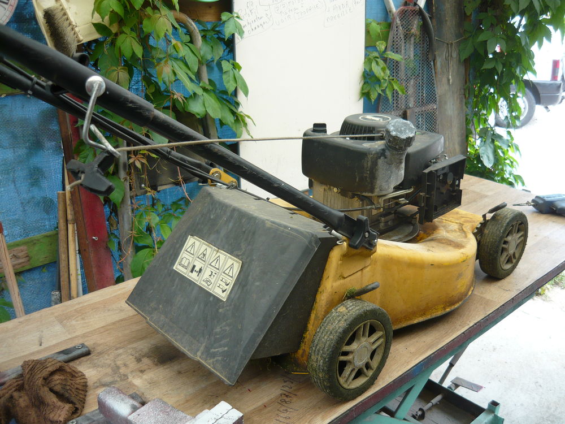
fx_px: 539
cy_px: 212
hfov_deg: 55.4
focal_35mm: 33
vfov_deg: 42.9
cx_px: 282
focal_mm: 5.5
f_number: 2.8
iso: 100
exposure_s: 1/60
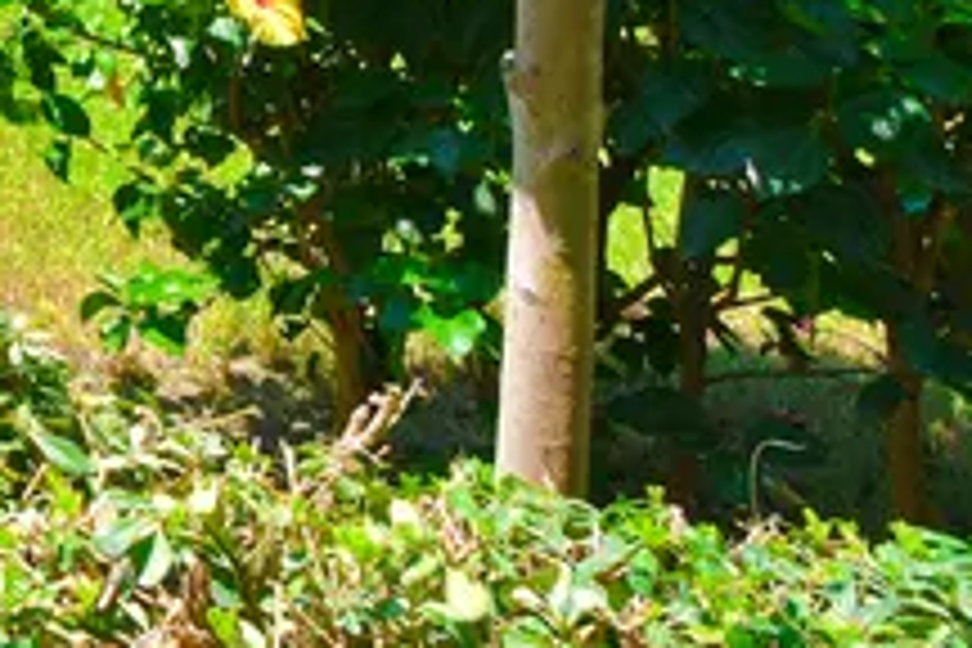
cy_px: -594
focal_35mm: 59
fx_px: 1593
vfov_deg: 17.5
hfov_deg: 21.9
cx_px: -756
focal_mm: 10
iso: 100
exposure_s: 1/100
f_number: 8
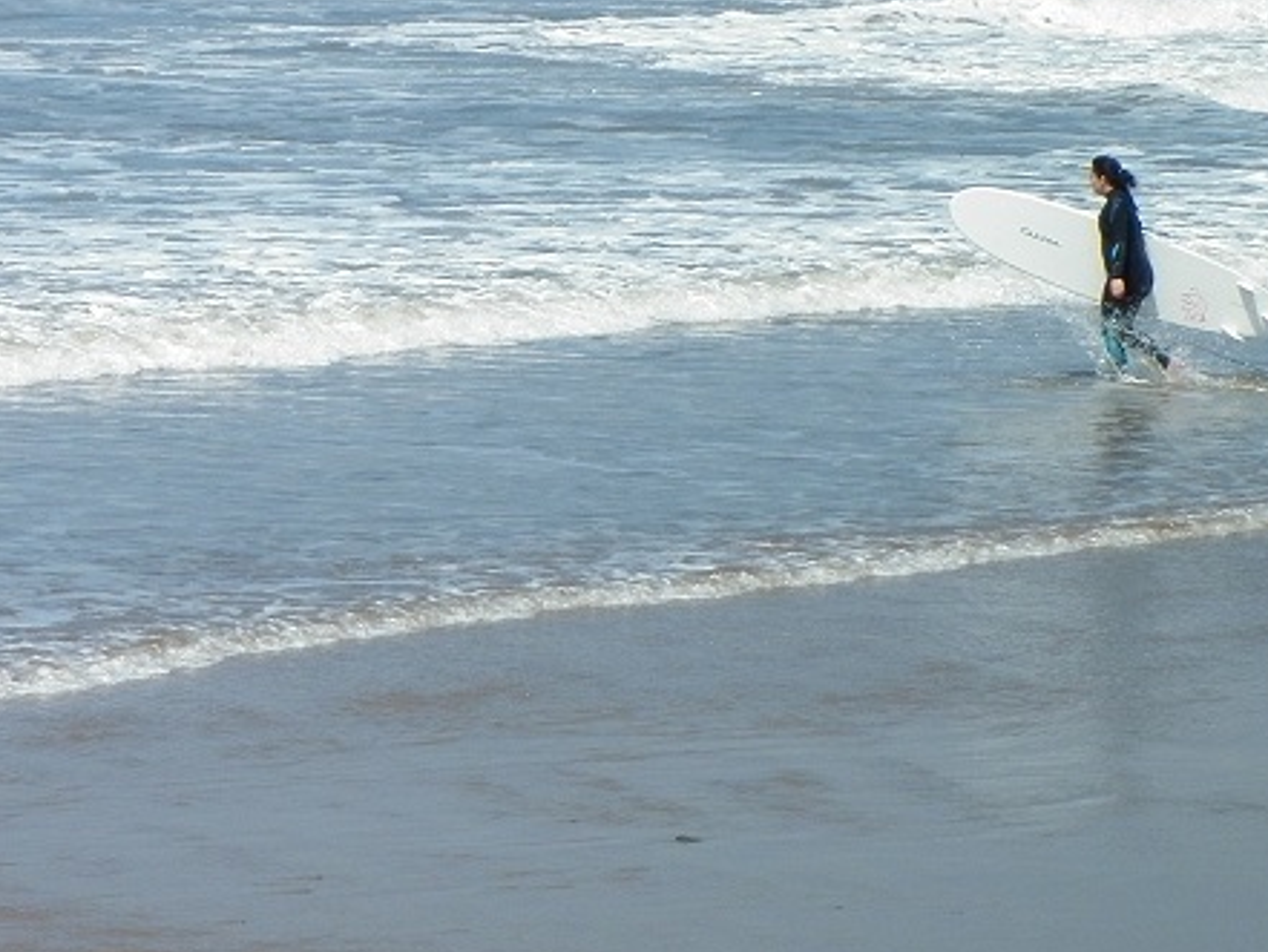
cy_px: 296
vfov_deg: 5.9
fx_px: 9307
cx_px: 35
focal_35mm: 254
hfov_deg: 7.8
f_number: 6.2
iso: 80
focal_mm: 20
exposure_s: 1/400
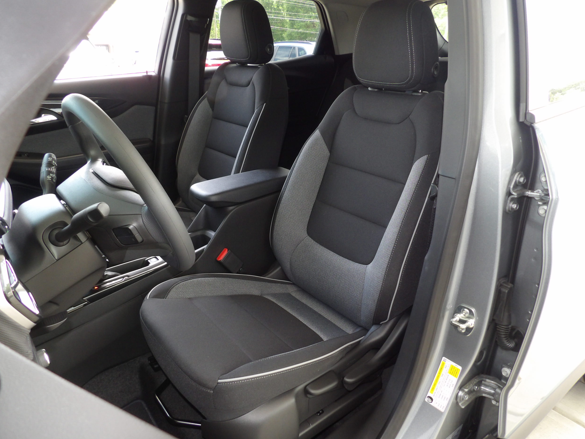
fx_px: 422
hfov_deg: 69.4
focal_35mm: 25
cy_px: 227
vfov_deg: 54.9
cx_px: 284
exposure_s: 1/32
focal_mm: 4.3
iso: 200
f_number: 3.2
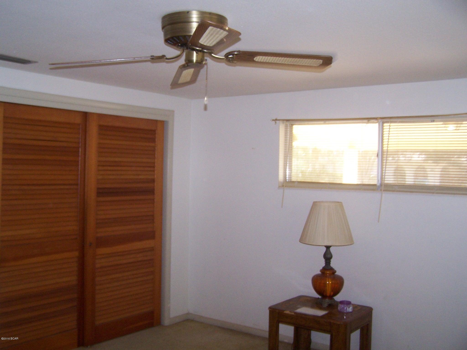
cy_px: 175
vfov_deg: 37.7
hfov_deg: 49.0
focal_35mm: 38
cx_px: 234
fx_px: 513
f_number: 2.8
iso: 140
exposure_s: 1/60
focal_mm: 6.3
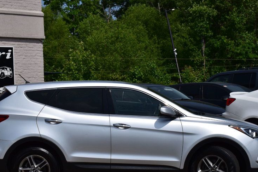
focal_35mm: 95
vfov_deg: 14.4
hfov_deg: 21.5
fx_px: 678
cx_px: 118
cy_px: 117
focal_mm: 45
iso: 200
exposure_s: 1/800
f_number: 13
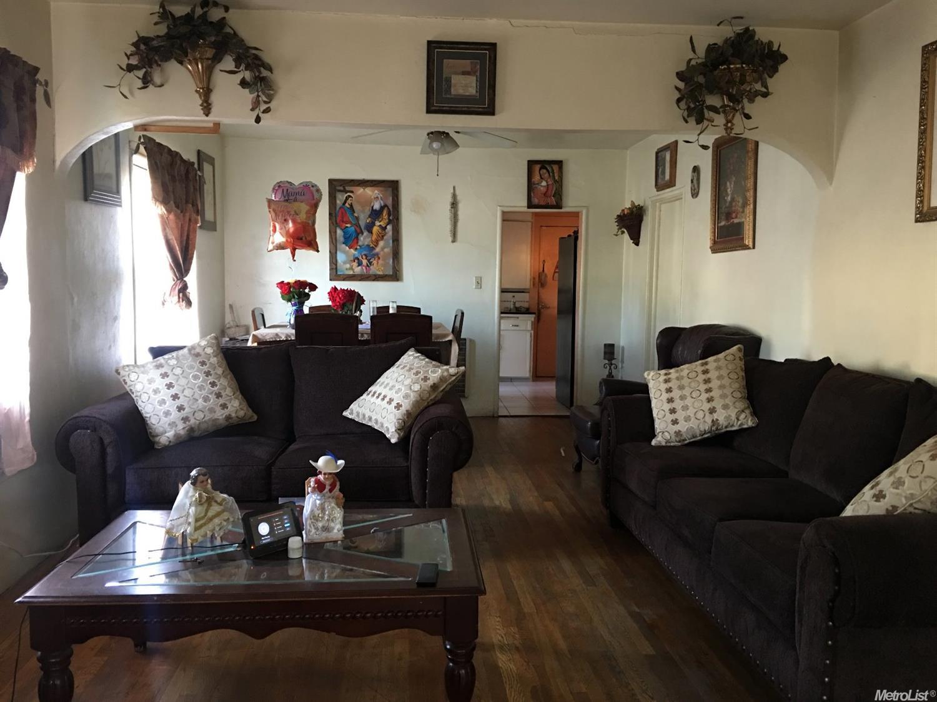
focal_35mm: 29
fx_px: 785
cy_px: 351
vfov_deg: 48.2
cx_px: 468
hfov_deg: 61.7
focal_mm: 4.15
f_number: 2.2
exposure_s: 1/4
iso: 50
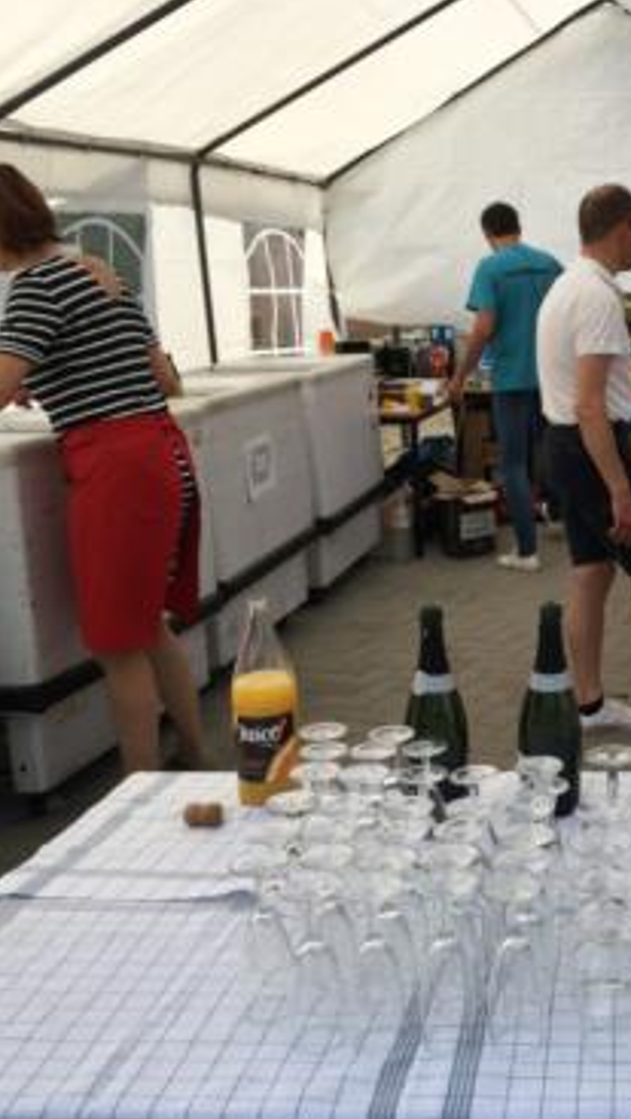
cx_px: 707
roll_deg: -0.7
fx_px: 1276
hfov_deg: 25.6
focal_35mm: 43
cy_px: 563
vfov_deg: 47.3
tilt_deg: -15.4
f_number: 2.2
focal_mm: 4.15
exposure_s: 1/1183
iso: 25
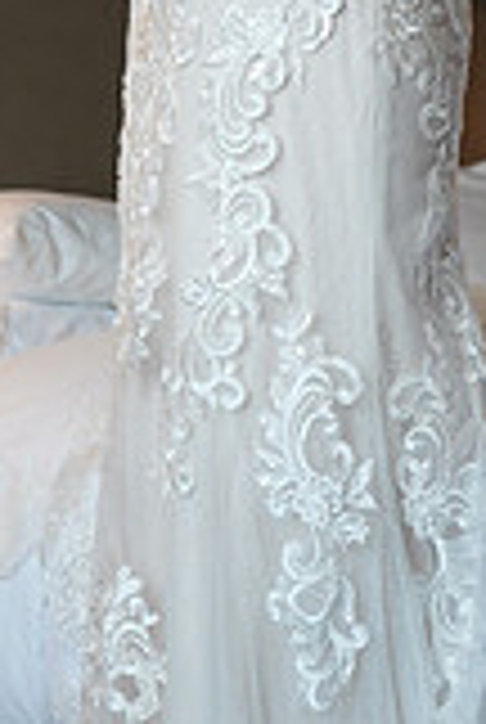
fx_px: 2540
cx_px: 250
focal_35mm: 126
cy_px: 175
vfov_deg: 16.1
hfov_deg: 10.9
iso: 200
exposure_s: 1/125
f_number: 3.2
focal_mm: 35
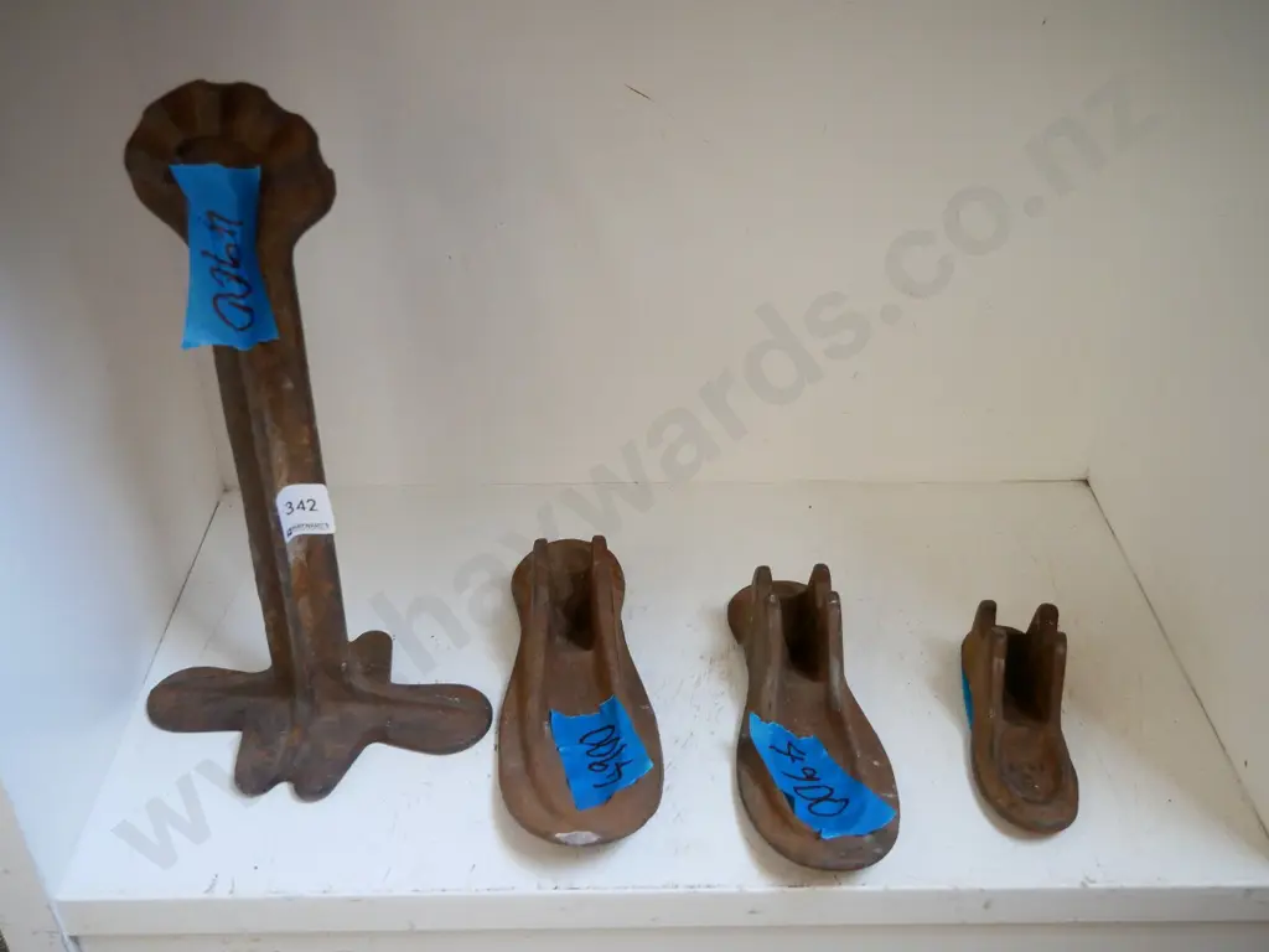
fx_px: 1320
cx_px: 634
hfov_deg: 51.4
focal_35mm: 36
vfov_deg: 39.7
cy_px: 476
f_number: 3.9
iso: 2000
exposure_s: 1/60
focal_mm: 18
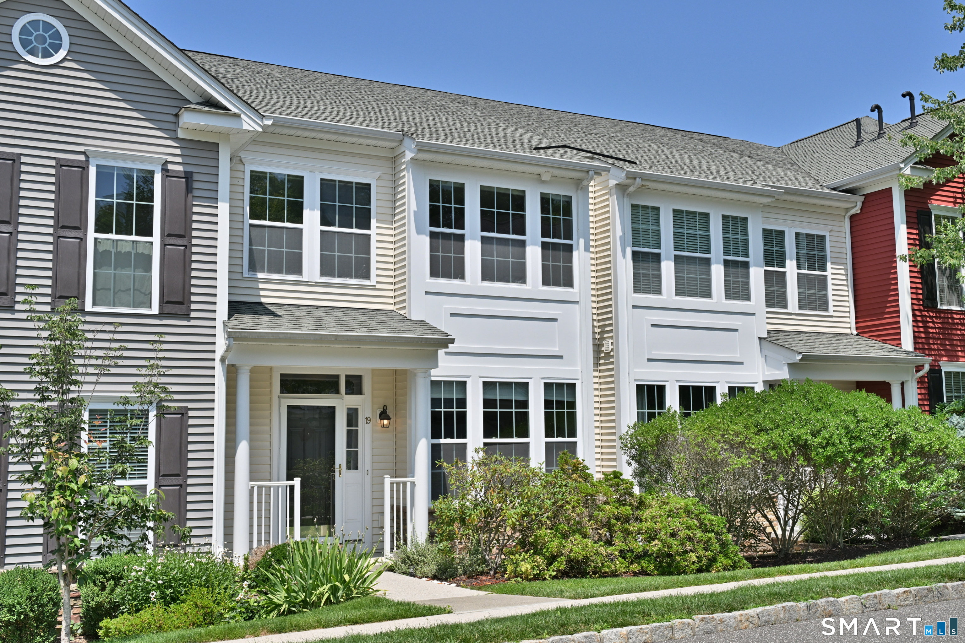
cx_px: 482
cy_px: 322
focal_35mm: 39
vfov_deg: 34.2
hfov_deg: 49.6
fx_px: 1045
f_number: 8
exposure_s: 1/2000
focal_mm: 39
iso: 800
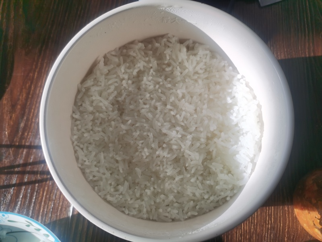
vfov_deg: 51.4
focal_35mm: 27
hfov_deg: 65.3
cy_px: 121
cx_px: 161
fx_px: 251
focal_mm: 5.58
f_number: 1.8
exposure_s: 1/504
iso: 50
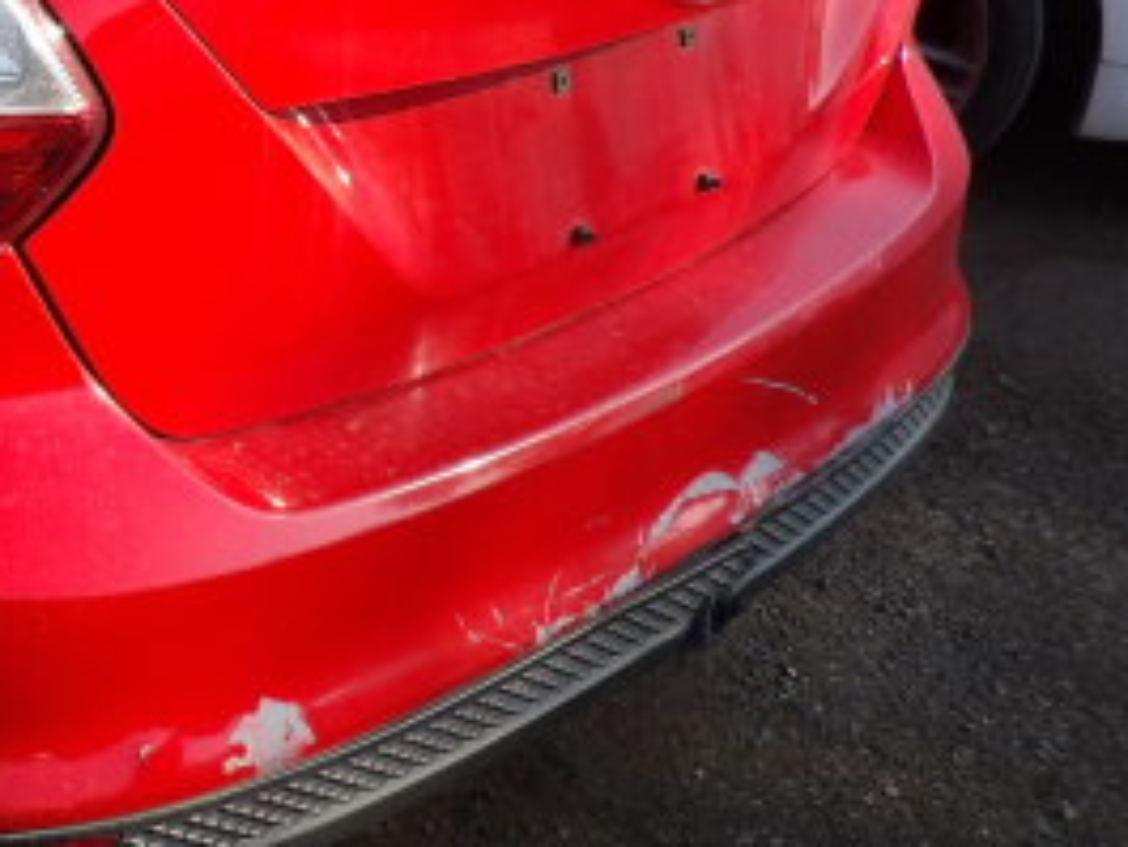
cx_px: -157
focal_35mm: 58
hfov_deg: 29.4
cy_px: 166
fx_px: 1891
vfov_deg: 24.8
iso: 100
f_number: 3.2
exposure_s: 1/537
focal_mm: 4.3
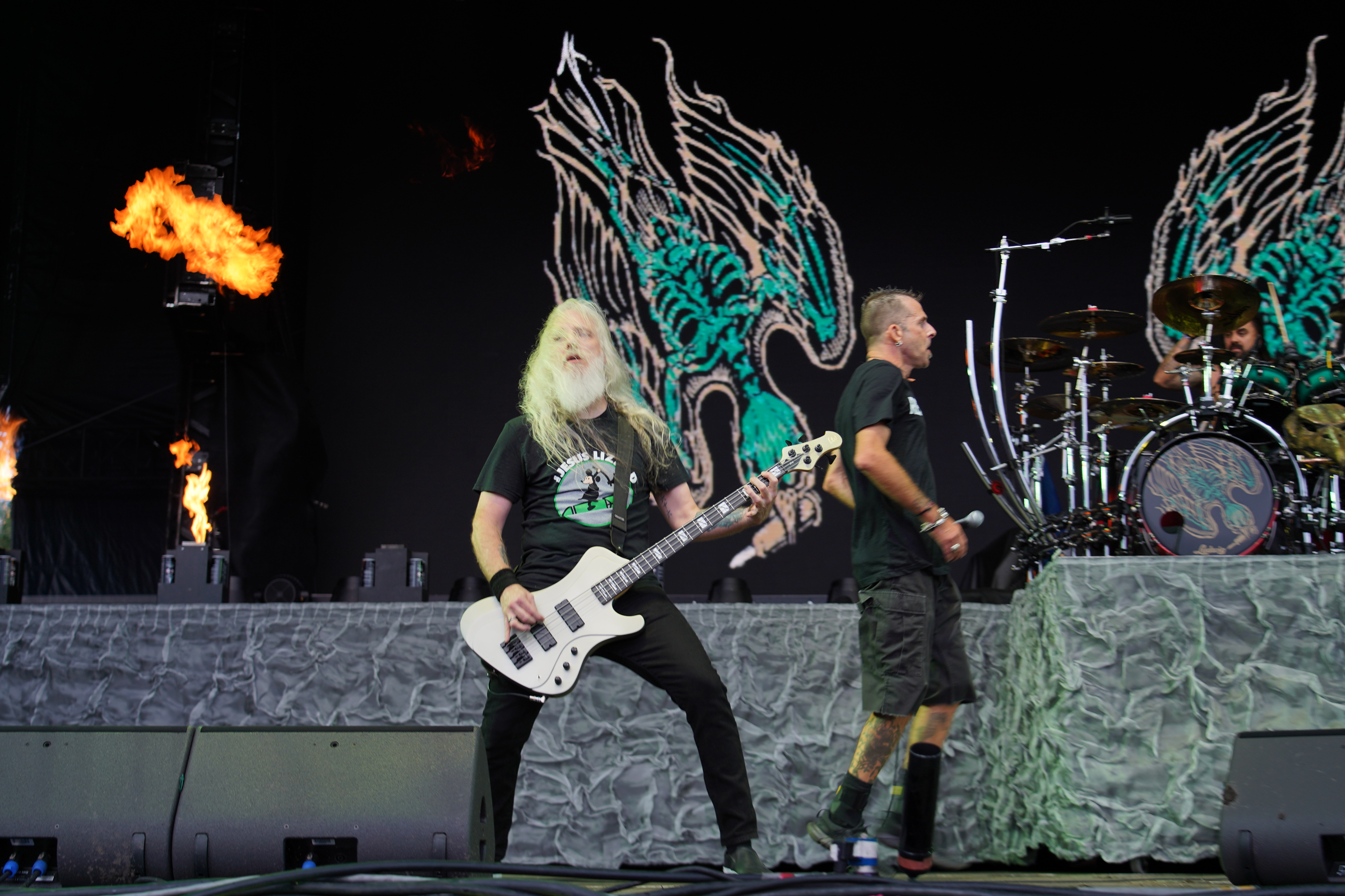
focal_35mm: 50
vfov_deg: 27.0
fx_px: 1868
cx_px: 672
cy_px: 448
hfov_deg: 39.6
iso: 100
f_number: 4
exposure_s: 1/100
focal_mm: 50
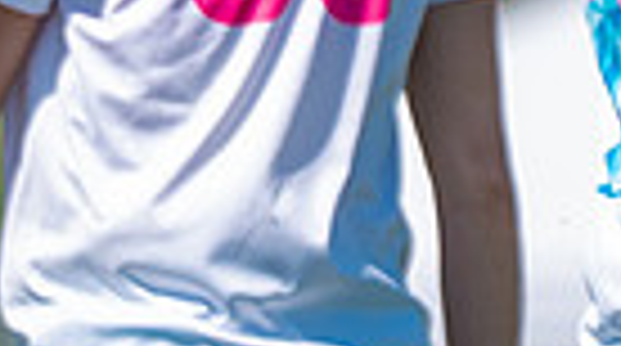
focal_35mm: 1416
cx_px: 807
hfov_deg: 1.5
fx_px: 23271
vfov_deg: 0.9
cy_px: 60
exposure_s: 1/3200
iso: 200
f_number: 2.8
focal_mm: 200
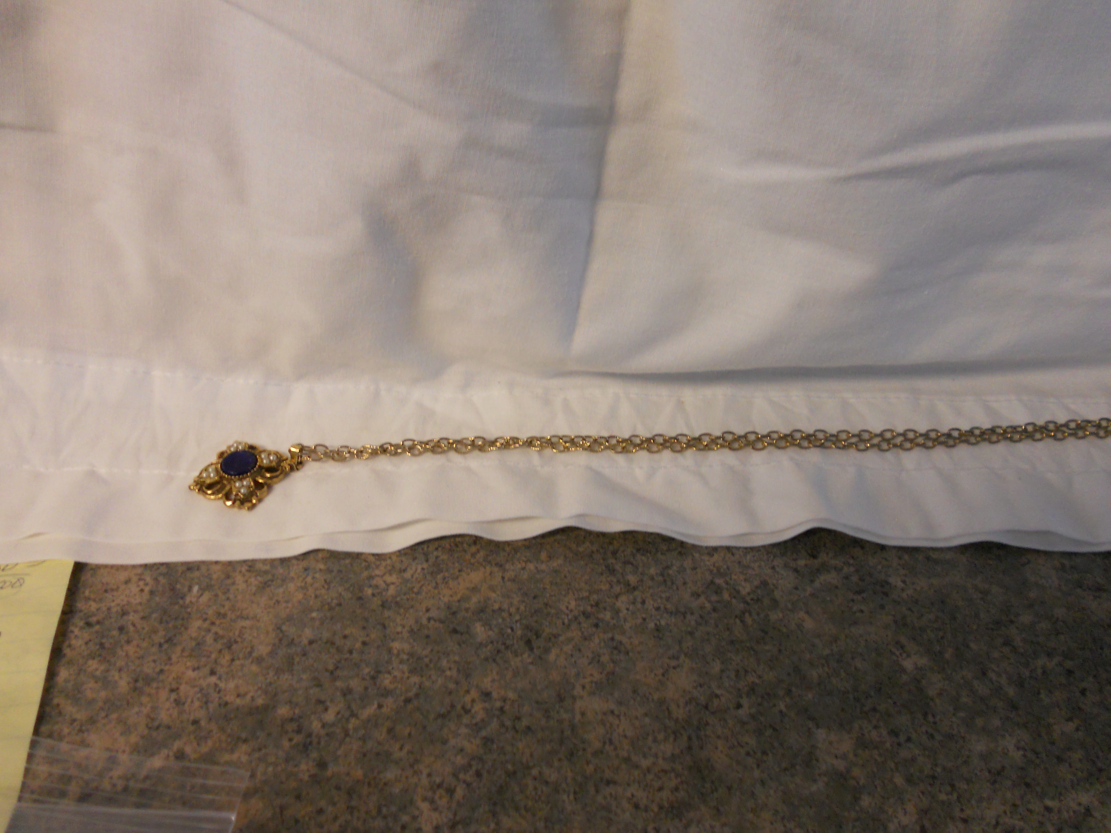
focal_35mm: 32
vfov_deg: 44.2
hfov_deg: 56.8
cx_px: 556
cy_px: 416
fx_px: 1027
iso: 250
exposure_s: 1/30
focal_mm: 5.8
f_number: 3.5
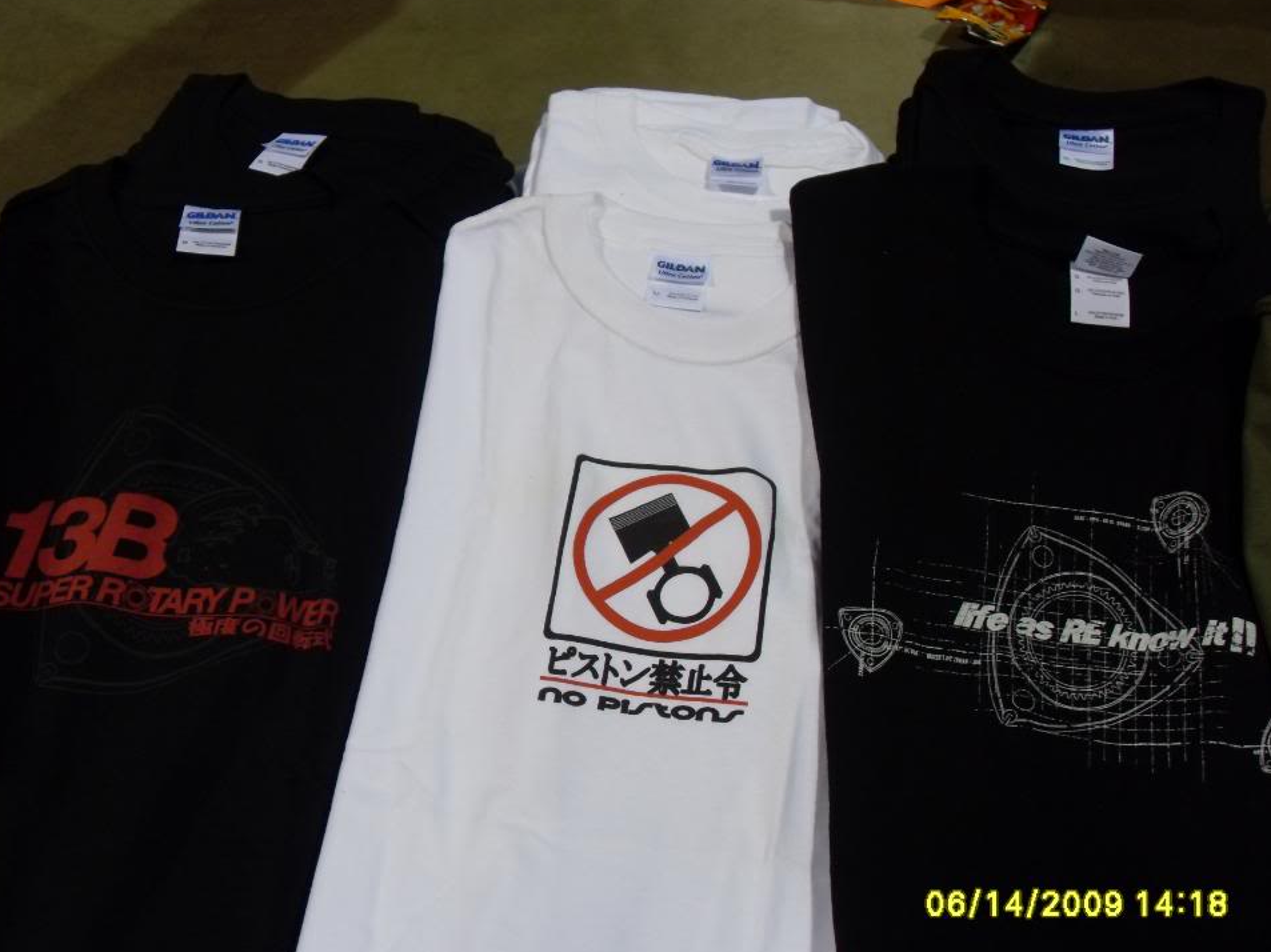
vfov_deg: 33.6
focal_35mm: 43
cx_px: 625
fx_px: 1578
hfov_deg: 43.9
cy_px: 492
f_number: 3.1
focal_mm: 7.1
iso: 160
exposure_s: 1/45
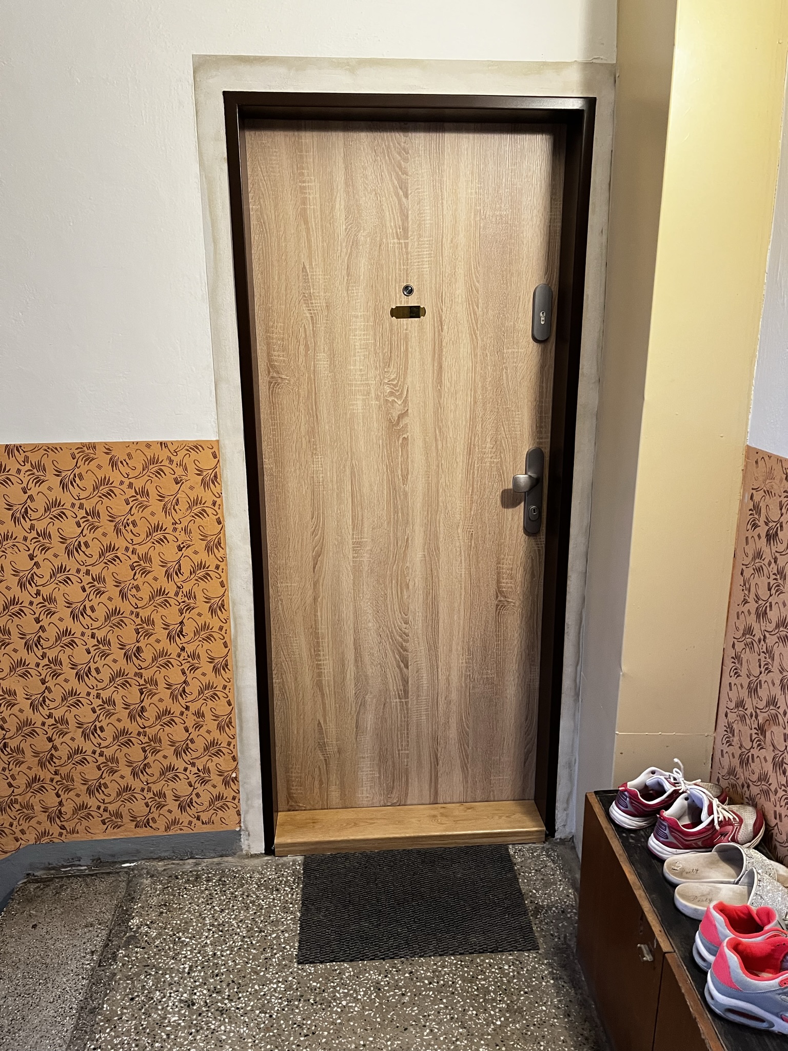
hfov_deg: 53.1
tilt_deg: -15.1
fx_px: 789
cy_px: 526
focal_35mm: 26
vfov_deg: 67.3
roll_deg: -0.3
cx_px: 394
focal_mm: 5.1
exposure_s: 1/50
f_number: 1.6
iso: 320
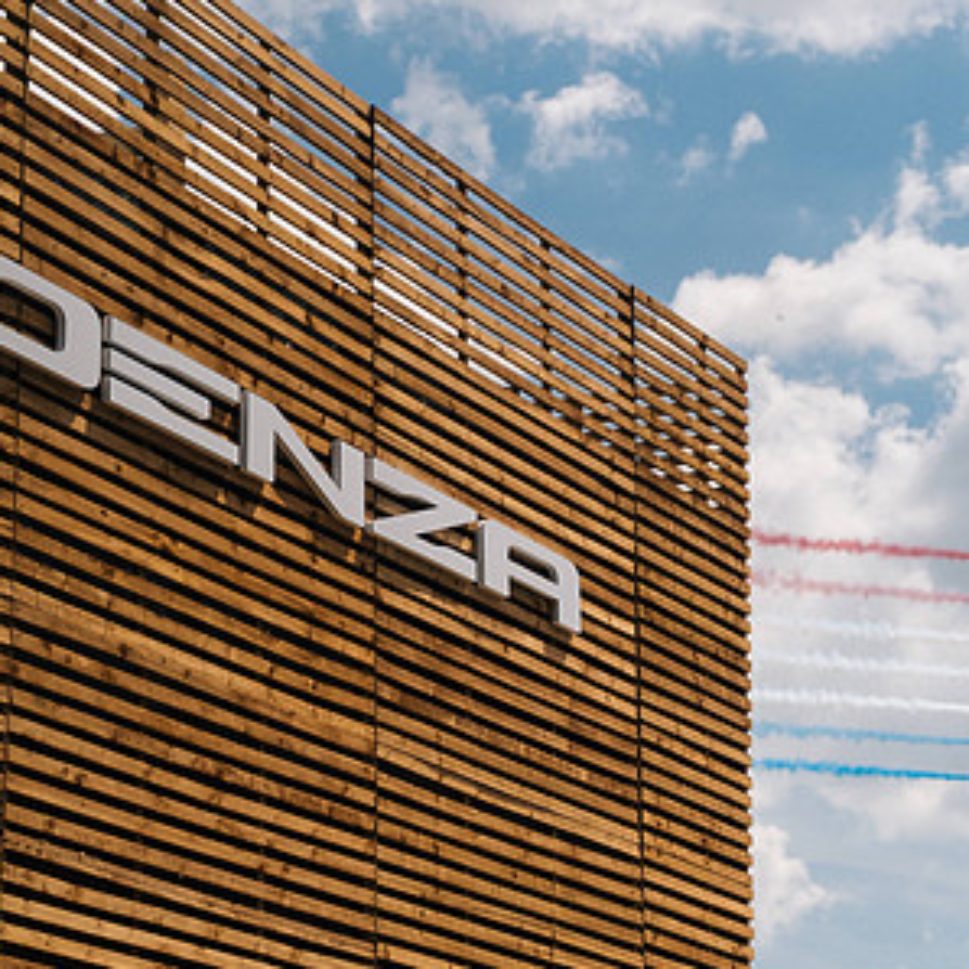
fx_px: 3547
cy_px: 365
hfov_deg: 15.6
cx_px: 506
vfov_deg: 15.5
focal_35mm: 112
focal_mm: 38.8
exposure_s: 1/6400
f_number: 2.8
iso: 400
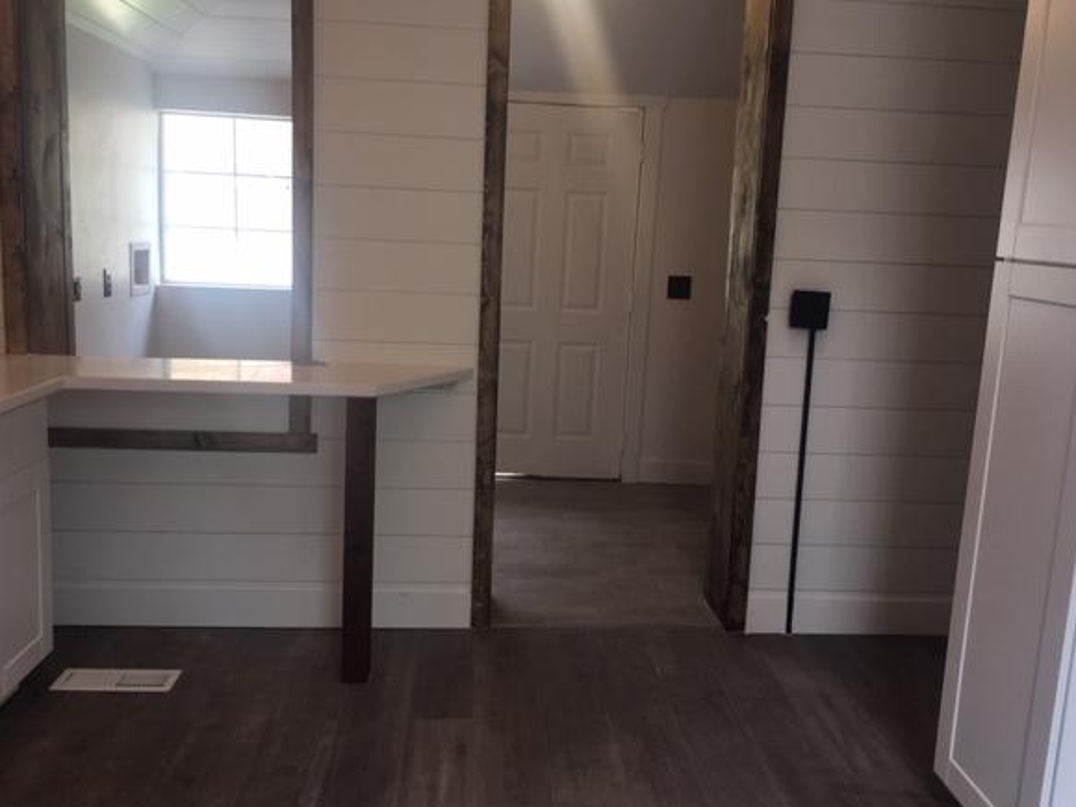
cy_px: 386
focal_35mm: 32
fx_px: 995
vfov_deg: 44.1
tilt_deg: -8.9
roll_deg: -1.6
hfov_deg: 56.8
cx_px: 562
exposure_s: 1/57
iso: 25
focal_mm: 4.15
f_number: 2.2
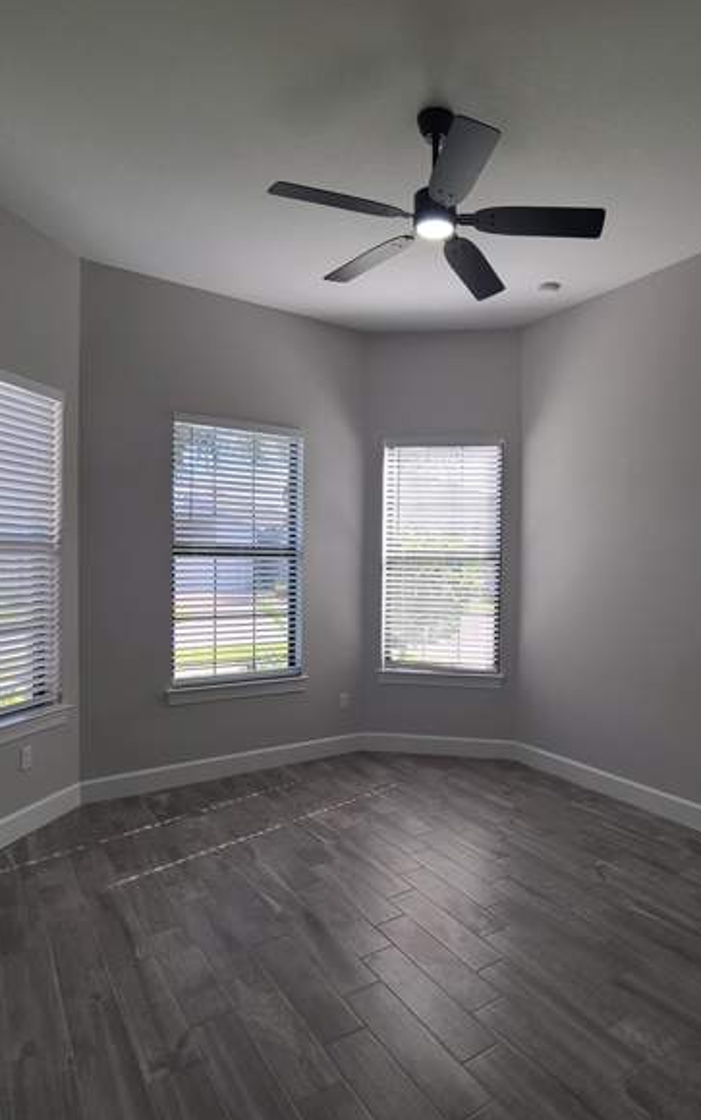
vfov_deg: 88.0
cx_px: 417
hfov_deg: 61.8
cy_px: 574
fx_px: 580
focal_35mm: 19
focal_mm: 2.2
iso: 64
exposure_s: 1/120
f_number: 2.2
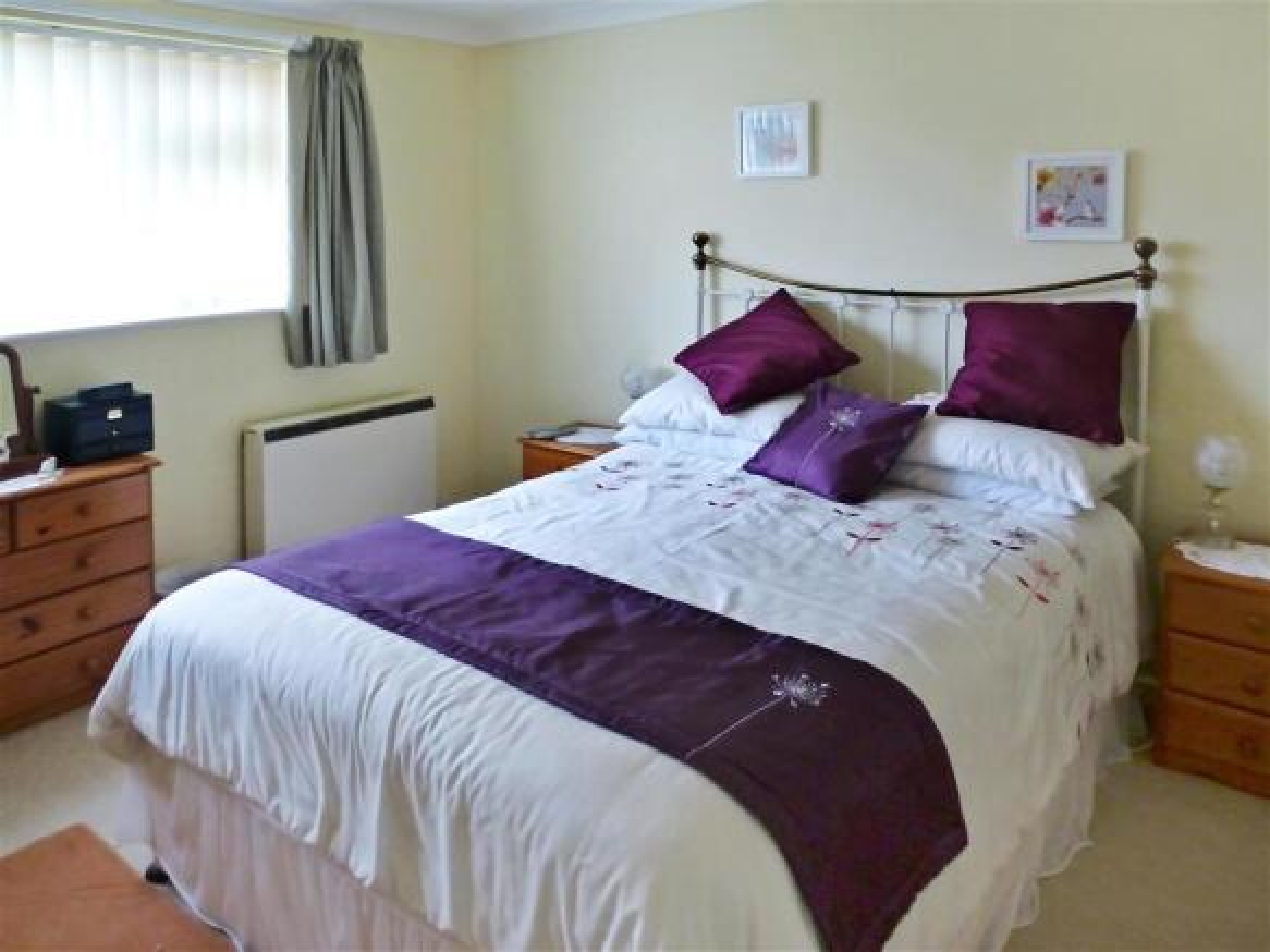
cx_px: 635
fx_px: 880
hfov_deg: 71.6
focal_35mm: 24
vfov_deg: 56.8
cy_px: 476
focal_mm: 4.3
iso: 400
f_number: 3.3
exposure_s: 1/50
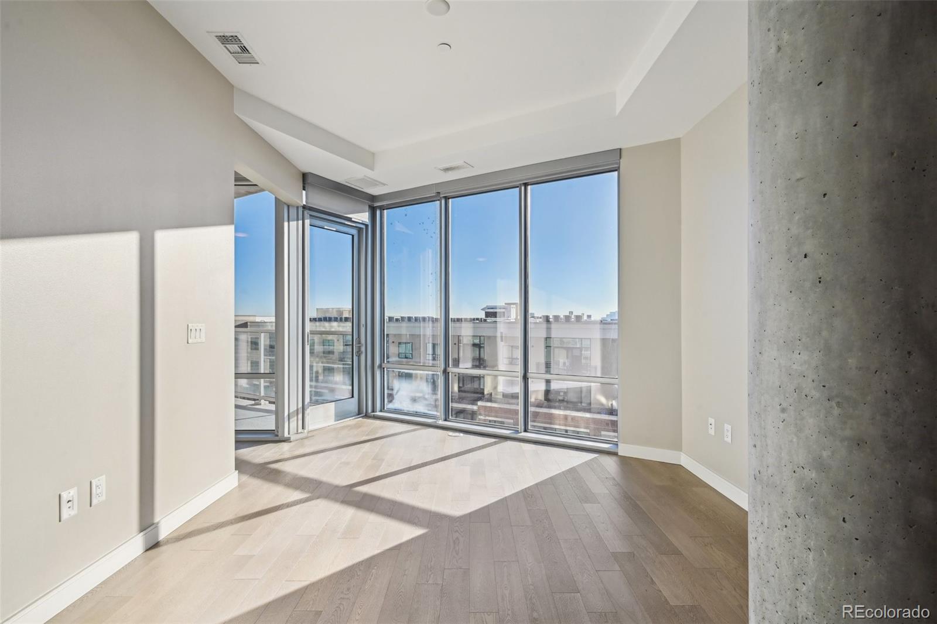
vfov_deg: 73.7
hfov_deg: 96.7
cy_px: 312
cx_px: 468
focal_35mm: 16
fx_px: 416
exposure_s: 1/400
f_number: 10
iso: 400
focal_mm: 16
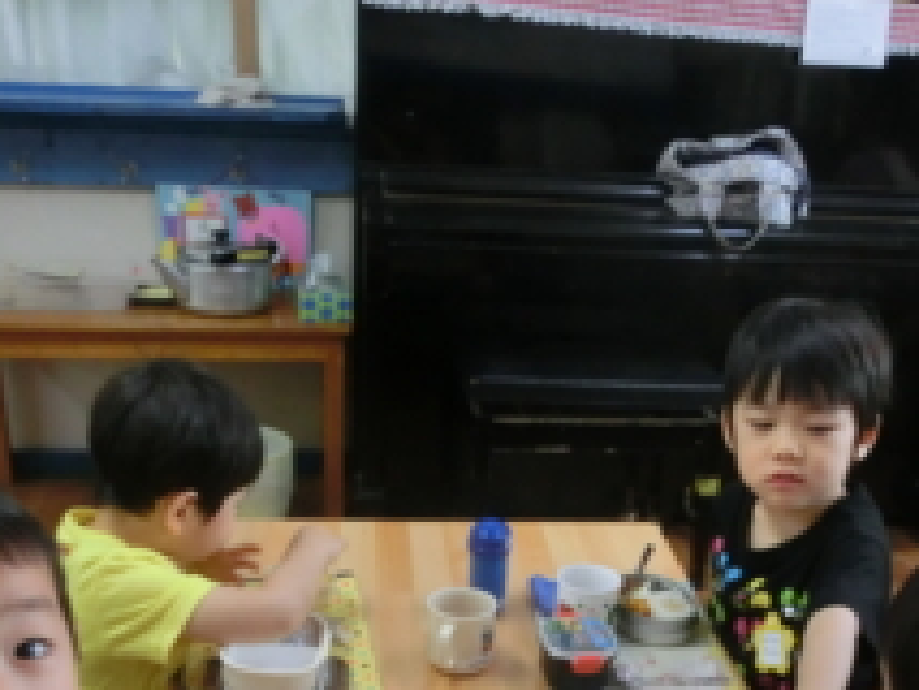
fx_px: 1195
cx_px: 513
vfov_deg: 30.9
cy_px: 612
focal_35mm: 45
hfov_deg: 42.0
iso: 400
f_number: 3
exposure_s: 1/125
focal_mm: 4.24
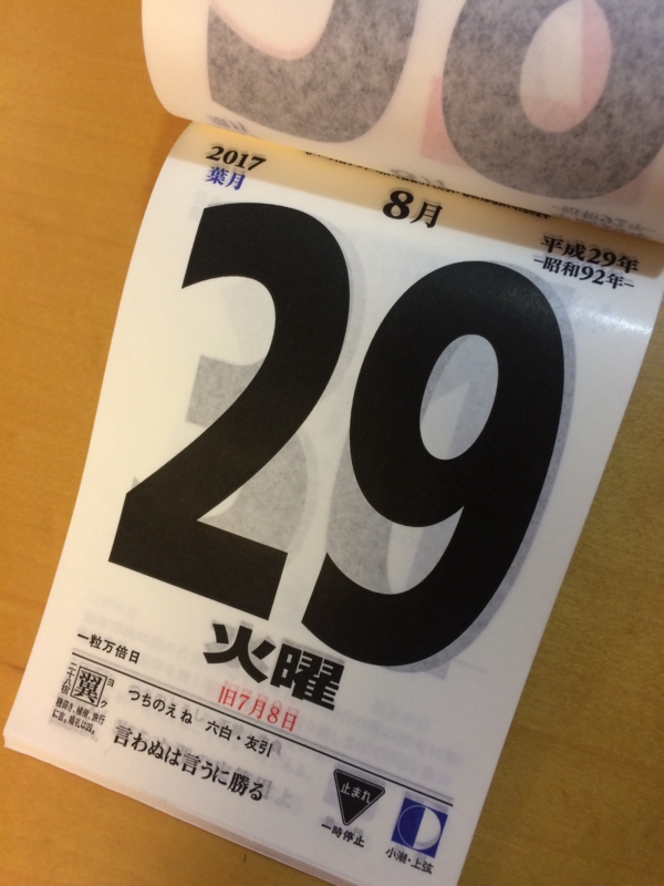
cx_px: 332
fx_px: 742
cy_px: 443
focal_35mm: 29
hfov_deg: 48.2
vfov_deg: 61.7
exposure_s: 1/33
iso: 200
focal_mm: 4.15
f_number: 2.2
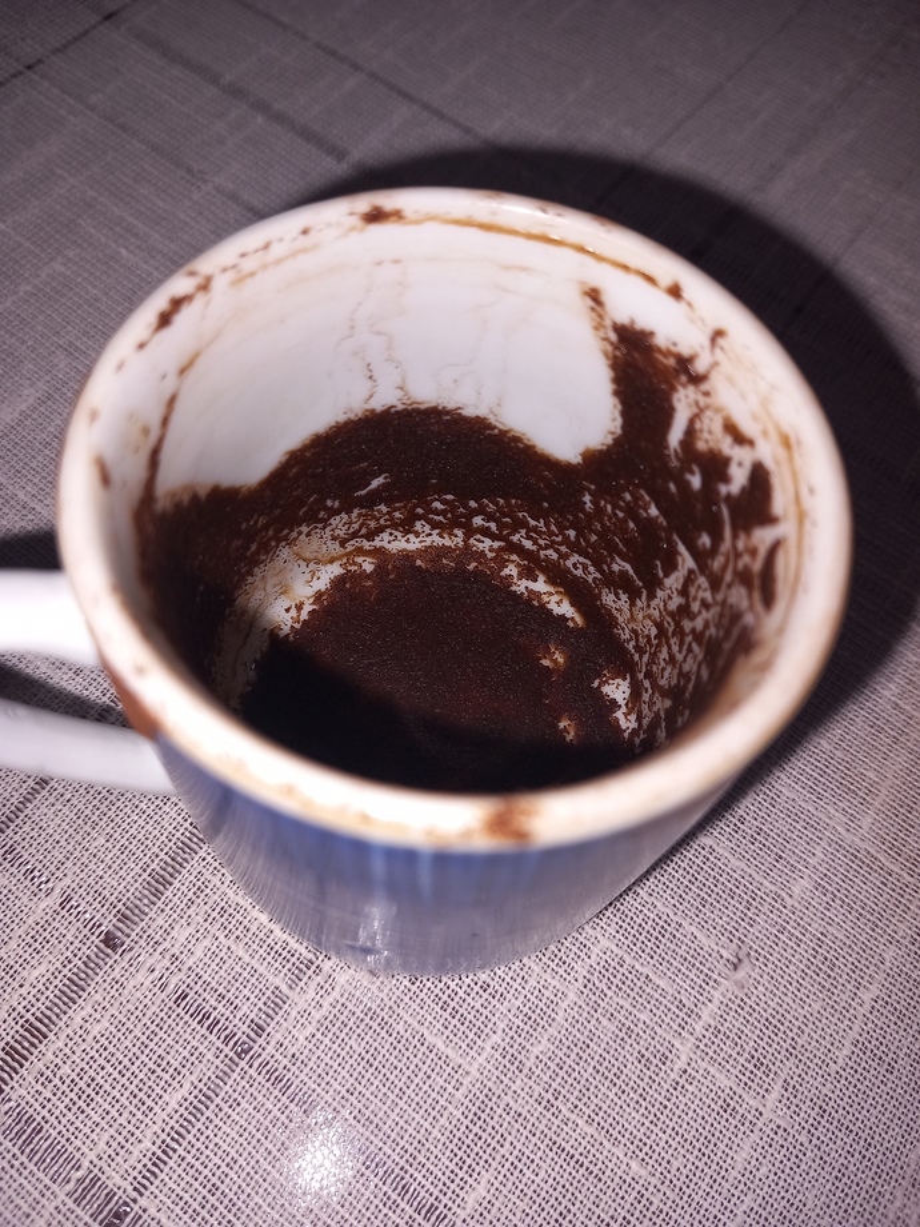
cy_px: 614
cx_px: 460
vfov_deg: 65.3
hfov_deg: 51.4
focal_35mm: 27
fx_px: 957
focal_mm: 4
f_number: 1.8
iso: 25
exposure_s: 1/100
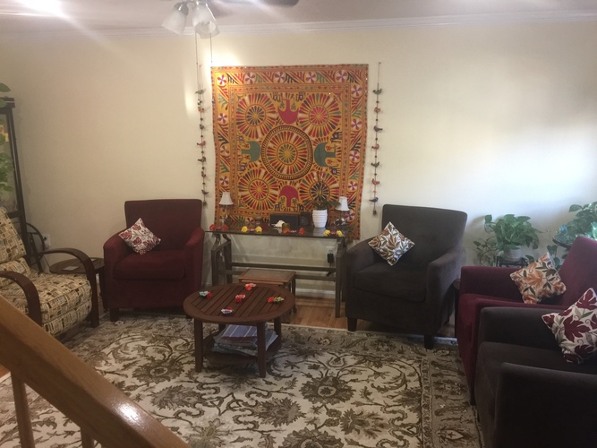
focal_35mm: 29
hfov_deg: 61.7
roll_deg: -0.9
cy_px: 224
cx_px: 298
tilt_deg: -11.8
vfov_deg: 48.2
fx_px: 500
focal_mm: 4.15
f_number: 2.2
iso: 100
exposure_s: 1/15
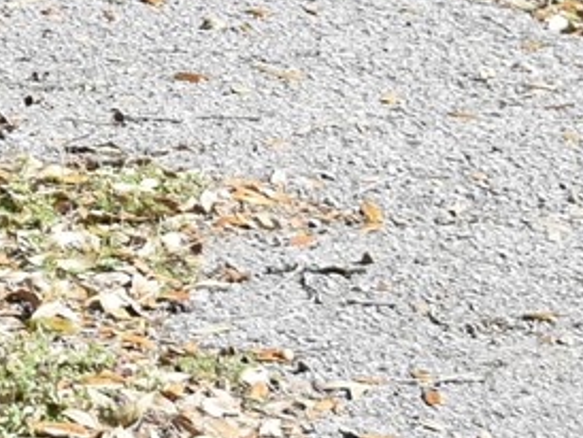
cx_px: -870
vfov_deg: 4.0
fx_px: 5964
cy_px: -1010
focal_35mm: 354
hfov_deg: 5.4
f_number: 9
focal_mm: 31
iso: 200
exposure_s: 1/320
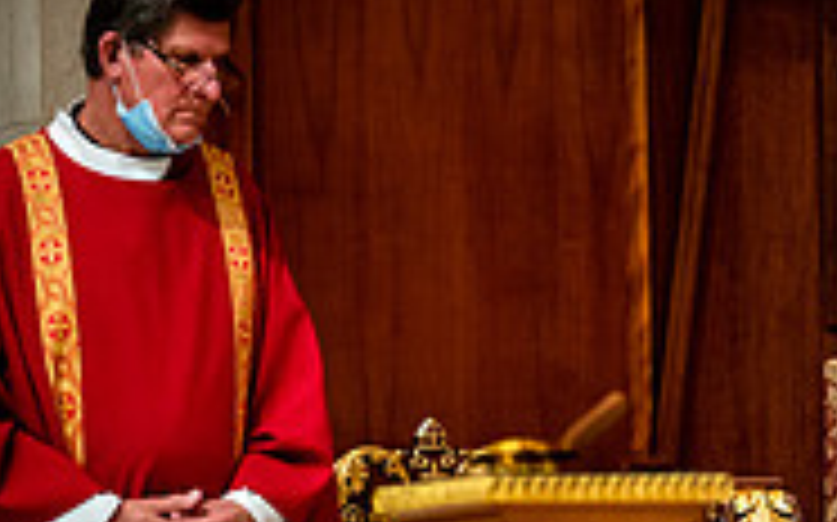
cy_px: 236
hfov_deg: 5.0
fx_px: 9598
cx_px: 1066
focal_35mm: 421
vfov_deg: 3.1
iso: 1000
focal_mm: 125
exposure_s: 1/200
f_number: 3.2
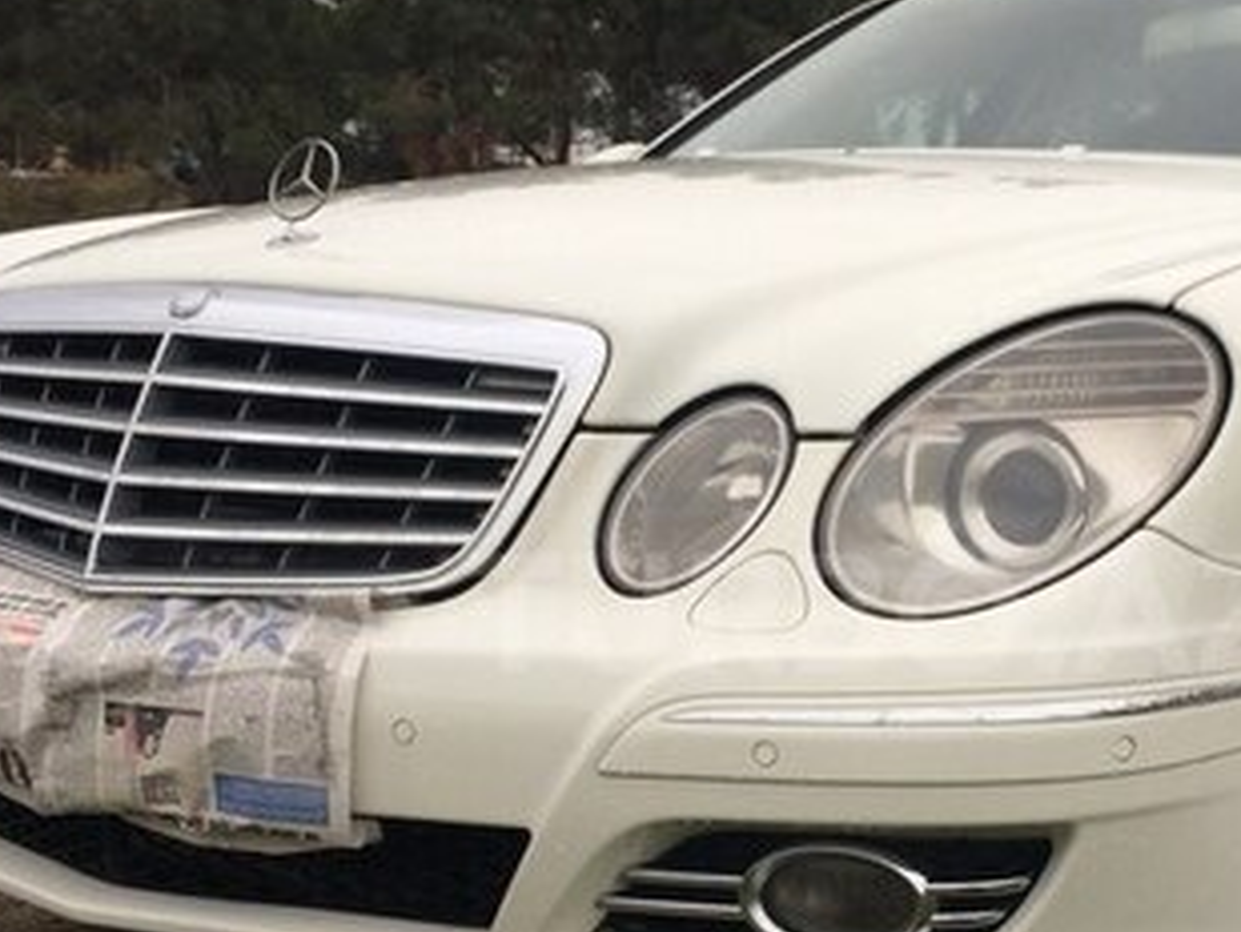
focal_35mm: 62
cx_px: 880
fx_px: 2224
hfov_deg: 30.8
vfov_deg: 23.6
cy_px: 613
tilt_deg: -8.7
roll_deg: -1.1
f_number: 2.2
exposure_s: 1/100
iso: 40
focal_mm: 4.15
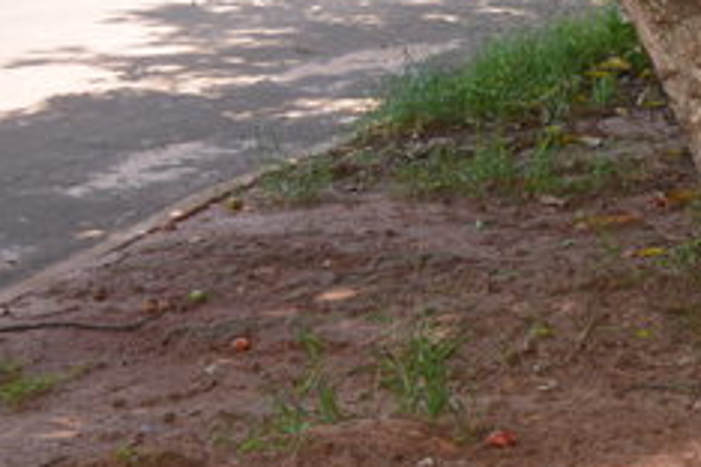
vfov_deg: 10.3
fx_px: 2588
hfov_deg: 14.1
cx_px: 1153
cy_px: 45
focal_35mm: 133
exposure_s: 1/200
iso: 125
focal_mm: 23
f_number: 3.8
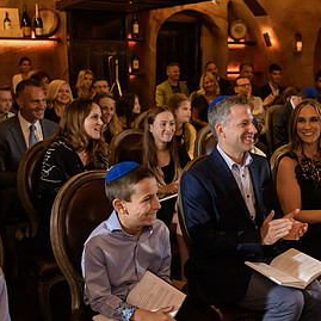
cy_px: 153
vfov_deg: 38.3
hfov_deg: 37.7
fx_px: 462
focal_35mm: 44
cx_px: 228
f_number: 3.2
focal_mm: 24
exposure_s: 1/125
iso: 1600
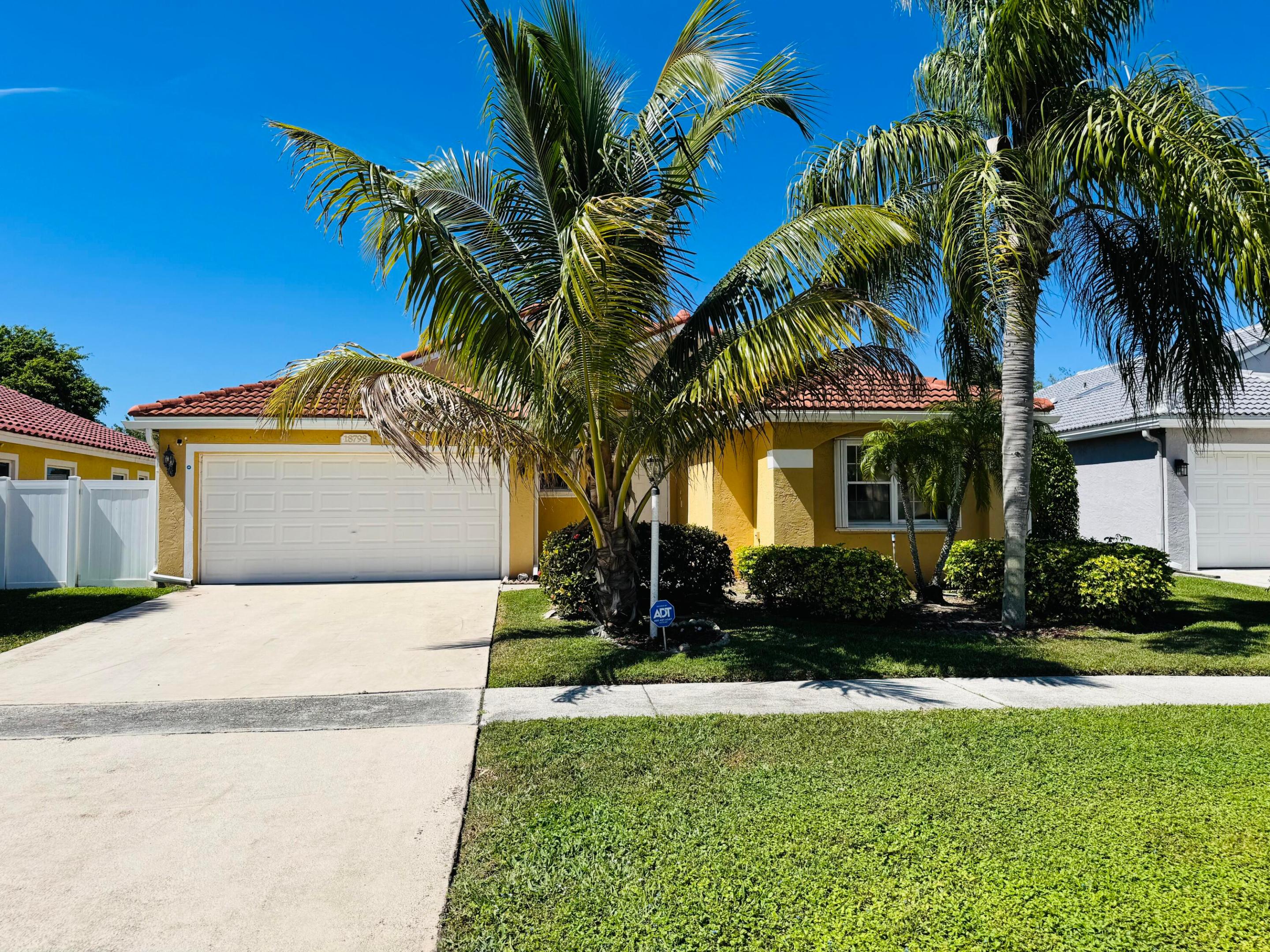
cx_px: 635
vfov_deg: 56.8
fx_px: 881
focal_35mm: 24
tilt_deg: +2.6
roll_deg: +0.2
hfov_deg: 71.6
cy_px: 476
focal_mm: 6.76
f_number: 1.78
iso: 80
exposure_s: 1/5814
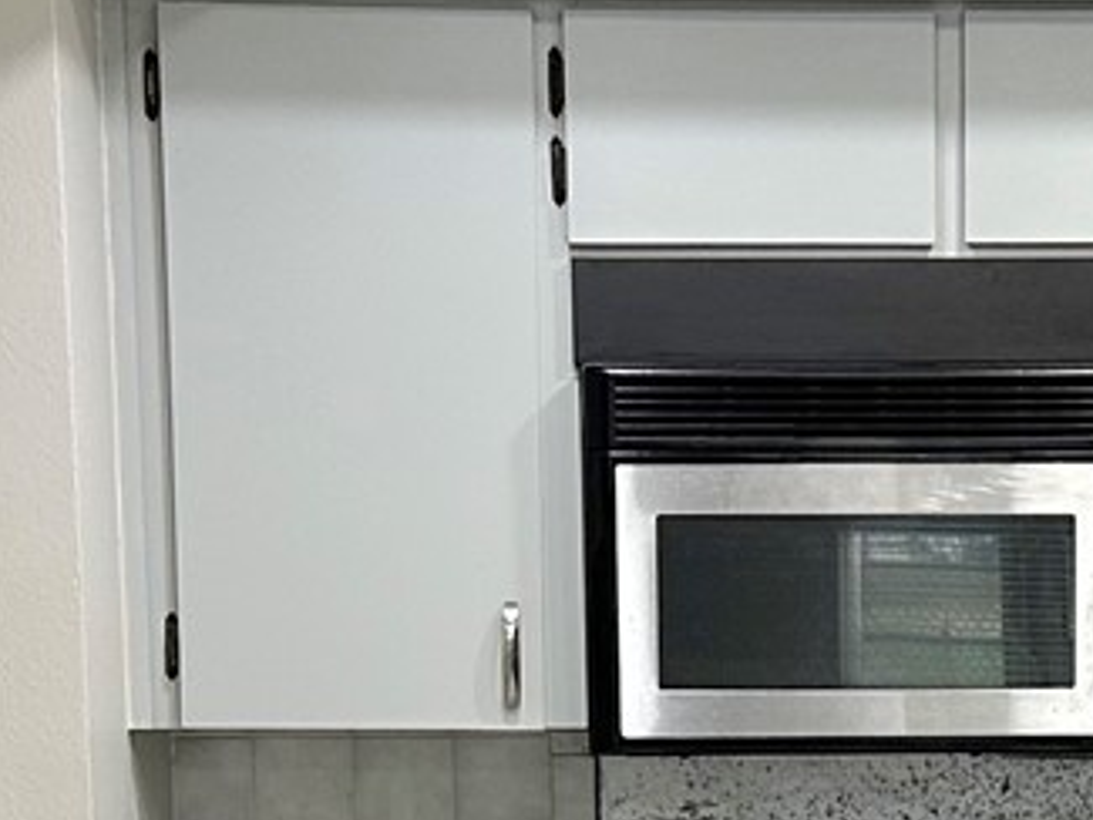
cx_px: 928
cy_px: 1035
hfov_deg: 16.5
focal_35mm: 118
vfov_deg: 12.2
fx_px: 3727
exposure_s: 1/120
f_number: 1.78
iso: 200
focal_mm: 6.86
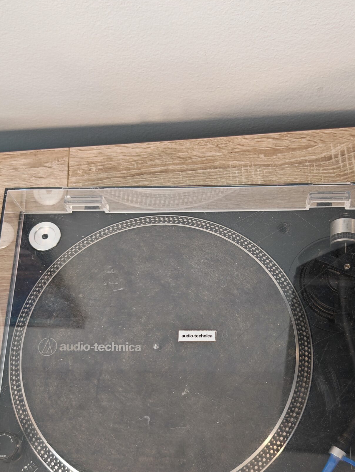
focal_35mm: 43
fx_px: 588
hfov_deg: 33.6
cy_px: 298
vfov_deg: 43.5
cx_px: 202
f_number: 1.4
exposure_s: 1/50
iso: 320
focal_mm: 6.83
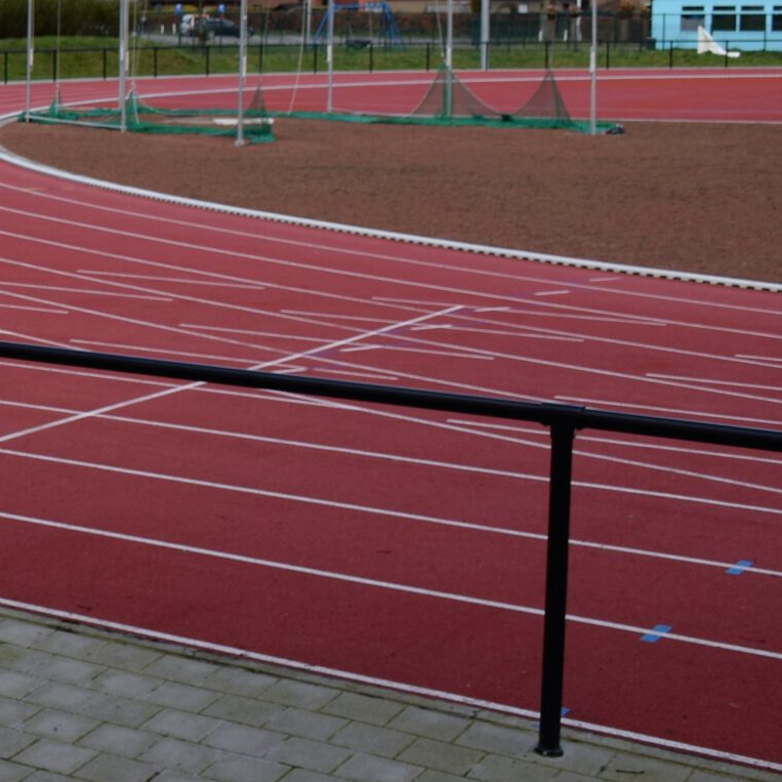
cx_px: -507
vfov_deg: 22.1
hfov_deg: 18.8
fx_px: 1968
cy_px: 144
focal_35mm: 77
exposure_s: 1/400
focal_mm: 18
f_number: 6.3
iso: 100
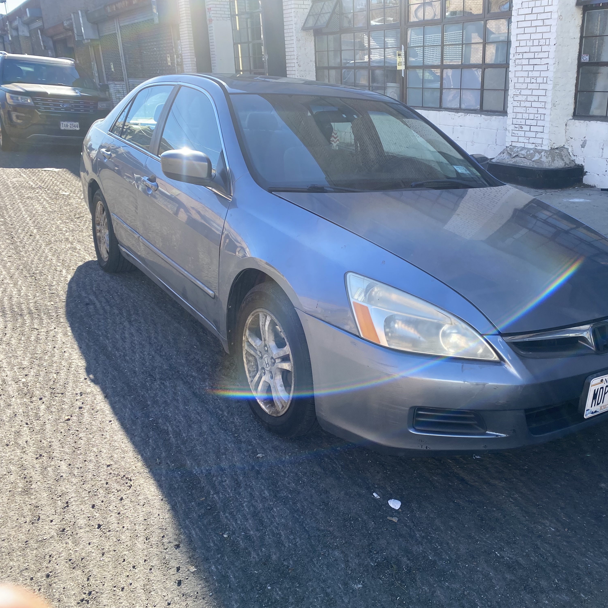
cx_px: 389
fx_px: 616
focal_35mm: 31
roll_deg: +0.8
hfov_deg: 51.8
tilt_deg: -19.9
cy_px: 302
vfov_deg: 52.5
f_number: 1.8
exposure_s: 1/658
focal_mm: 4.25
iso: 32
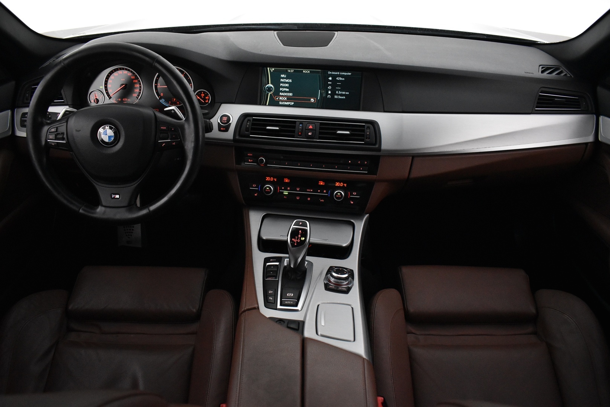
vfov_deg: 47.9
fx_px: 458
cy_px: 204
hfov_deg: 67.4
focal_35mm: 27
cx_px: 305
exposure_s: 1/60
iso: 3200
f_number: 4
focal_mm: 18
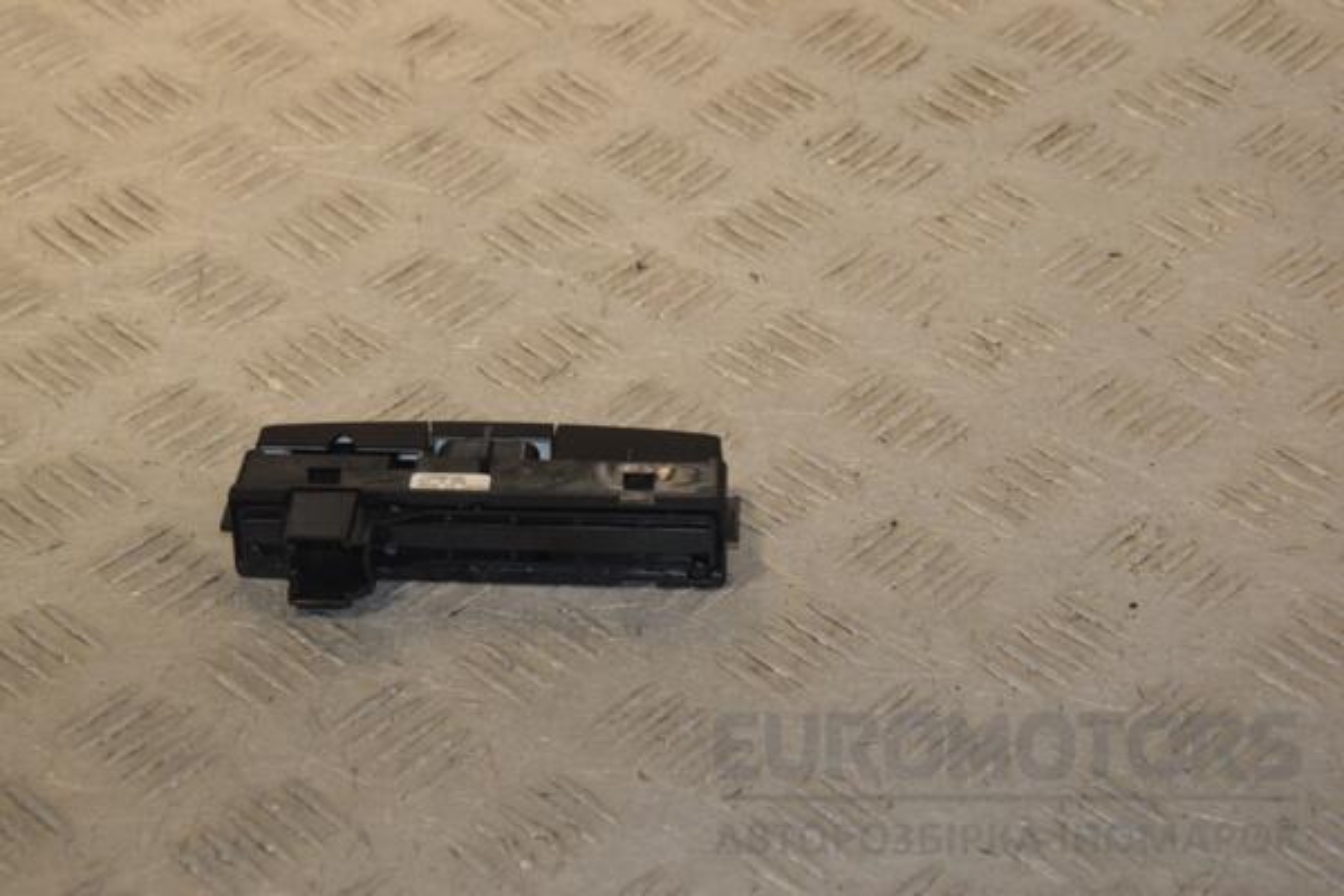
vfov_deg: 14.7
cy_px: 448
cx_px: 672
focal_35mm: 93
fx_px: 3472
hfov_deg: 21.9
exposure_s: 1/200
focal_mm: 62
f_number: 8
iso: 800
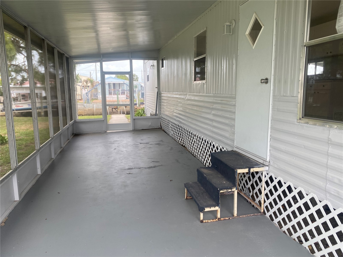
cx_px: 172
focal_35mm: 26
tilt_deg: -8.5
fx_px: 258
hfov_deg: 67.3
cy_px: 128
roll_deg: +0.6
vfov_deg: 53.1
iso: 32
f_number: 1.8
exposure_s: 1/316
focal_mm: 4.25
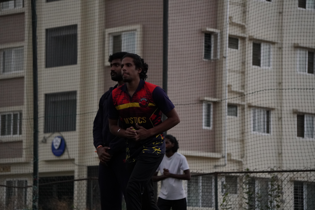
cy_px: 105
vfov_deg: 9.3
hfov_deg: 14.0
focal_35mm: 147
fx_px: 1286
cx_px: 158
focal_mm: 98
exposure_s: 1/1000
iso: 2500
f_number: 5.6
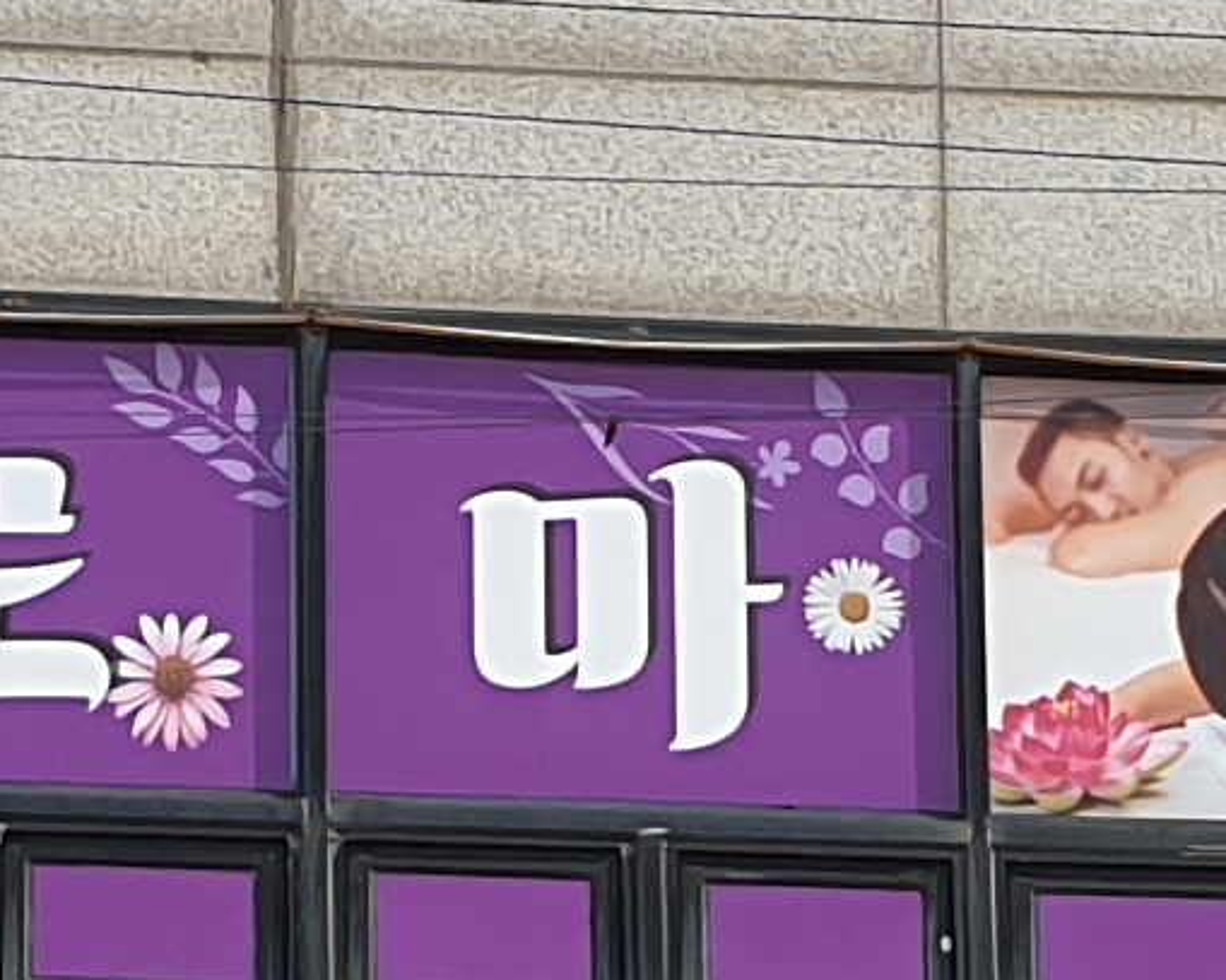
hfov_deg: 9.6
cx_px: 648
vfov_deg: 7.6
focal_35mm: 201
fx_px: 7292
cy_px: 1117
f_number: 2.4
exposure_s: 1/1464
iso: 50
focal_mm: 4.3
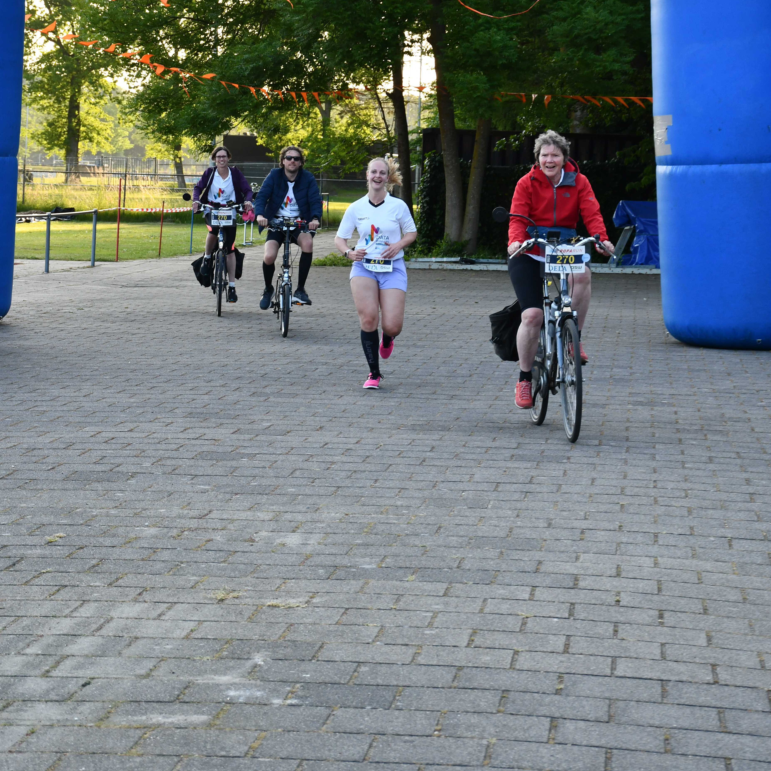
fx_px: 2318
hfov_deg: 18.9
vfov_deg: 18.8
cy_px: 194
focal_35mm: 92
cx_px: 386
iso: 400
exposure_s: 1/250
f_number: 6.3
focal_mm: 48
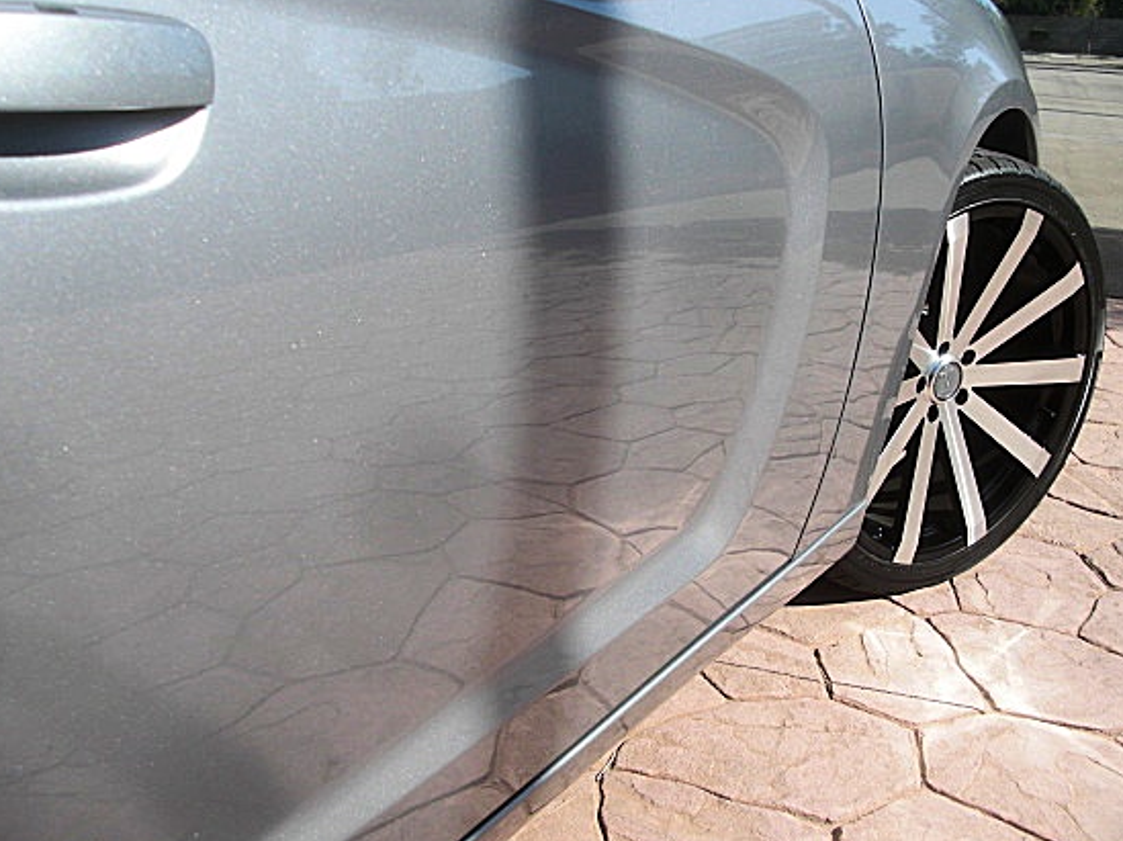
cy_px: 374
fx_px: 1362
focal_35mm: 42
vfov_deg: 34.3
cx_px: 612
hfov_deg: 44.8
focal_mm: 6.3
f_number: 2.8
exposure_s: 1/640
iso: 50
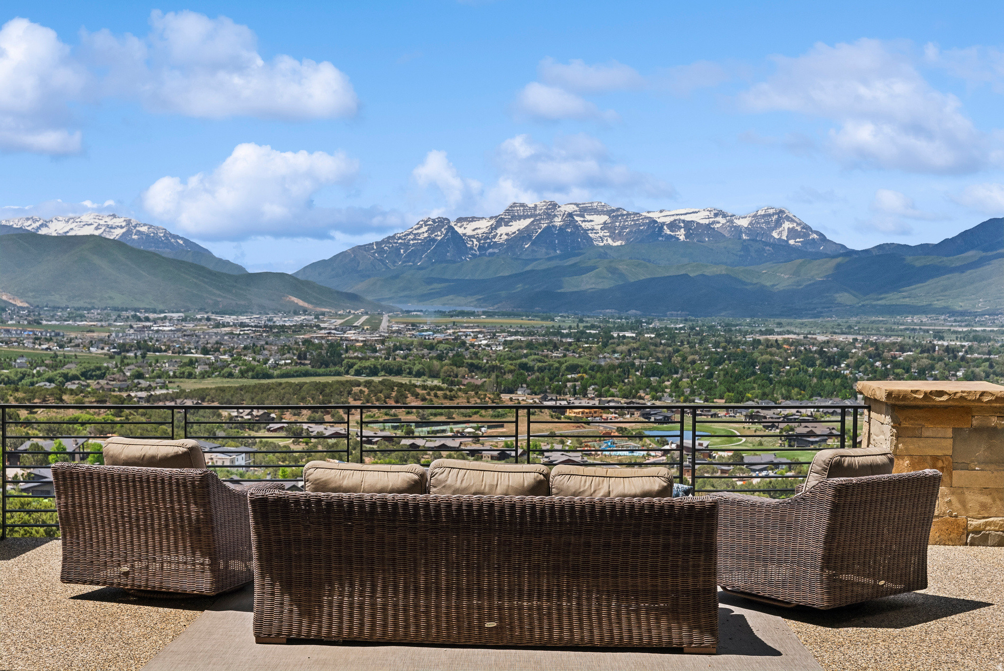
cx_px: 502
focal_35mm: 46
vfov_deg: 29.2
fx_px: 1286
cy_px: 336
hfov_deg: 42.6
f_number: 6.3
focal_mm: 46.1
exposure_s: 1/5000
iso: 640
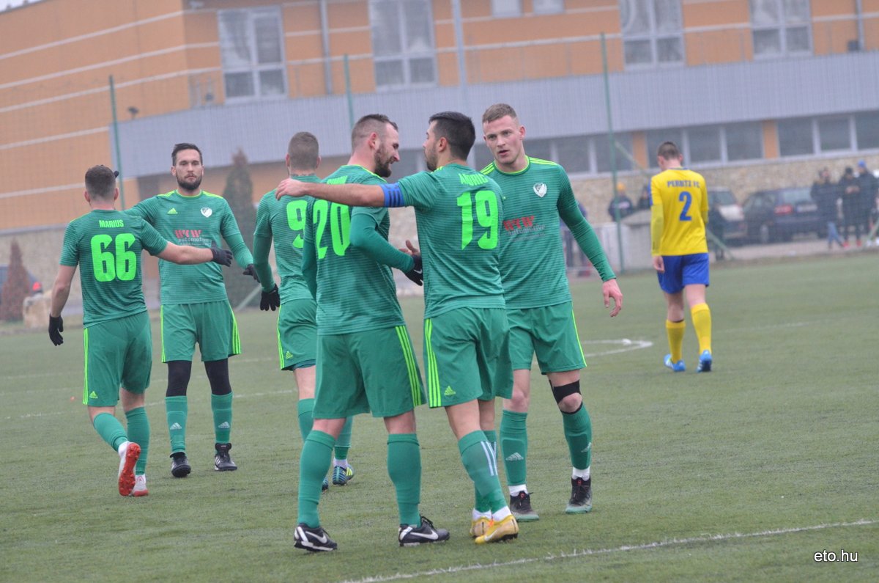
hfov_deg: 8.9
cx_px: 440
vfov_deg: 5.9
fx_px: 5666
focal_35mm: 232
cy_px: 292
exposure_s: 1/640
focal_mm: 155
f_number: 4.8
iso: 2000
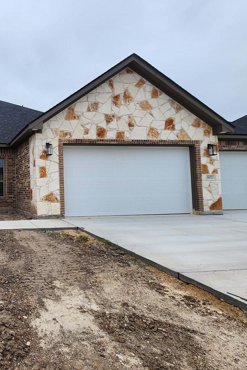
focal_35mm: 22
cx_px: -6
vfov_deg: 78.6
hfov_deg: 46.6
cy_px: 179
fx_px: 226
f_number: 2.2
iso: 50
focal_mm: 2.2
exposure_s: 1/2544
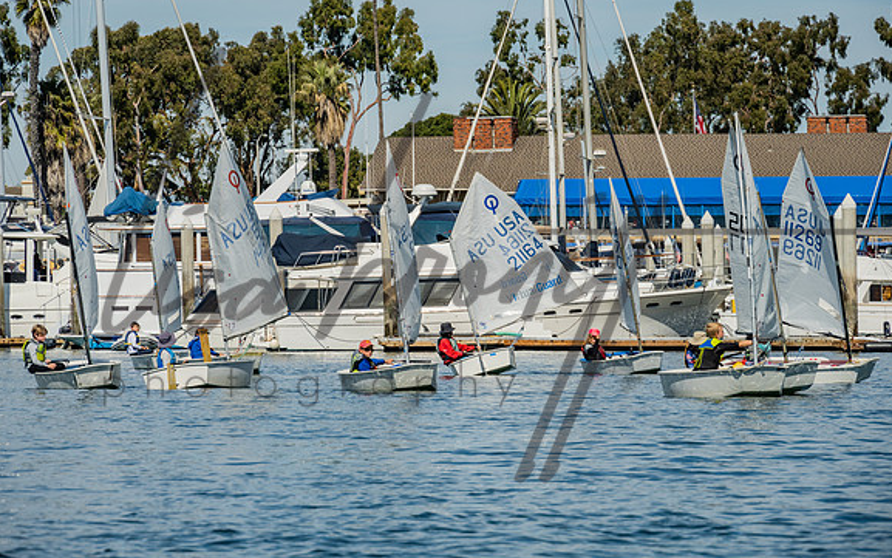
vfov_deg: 6.7
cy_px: 251
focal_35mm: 196
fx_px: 4766
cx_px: 435
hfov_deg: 10.7
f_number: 10
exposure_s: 1/500
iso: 250
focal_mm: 180
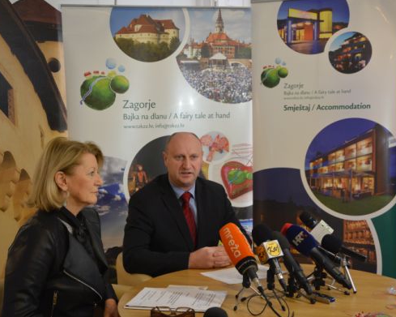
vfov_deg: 29.7
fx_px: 598
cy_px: 158
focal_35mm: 51
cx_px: 202
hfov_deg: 36.7
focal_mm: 30
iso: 800
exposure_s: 1/50
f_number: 4.2
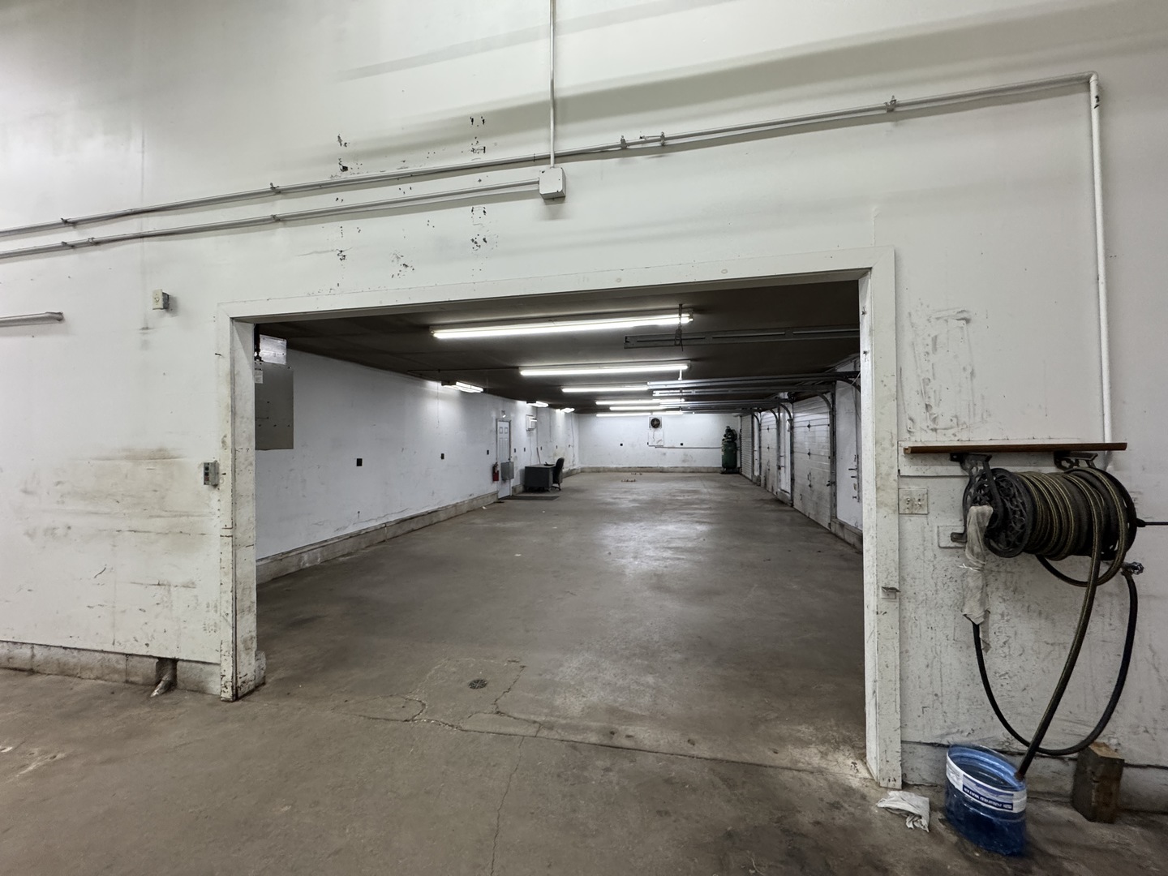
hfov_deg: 102.1
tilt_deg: -0.3
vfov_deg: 85.7
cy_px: 438
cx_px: 584
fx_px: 472
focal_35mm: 14
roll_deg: +0.0
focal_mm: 2.22
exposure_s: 1/120
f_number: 2.2
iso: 320
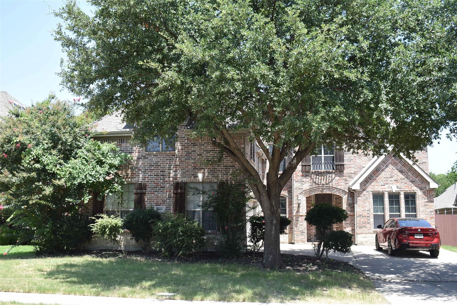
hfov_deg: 49.5
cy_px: 152
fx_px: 495
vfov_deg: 34.3
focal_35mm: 39
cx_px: 228
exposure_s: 1/250
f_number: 6.3
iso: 200
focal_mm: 26
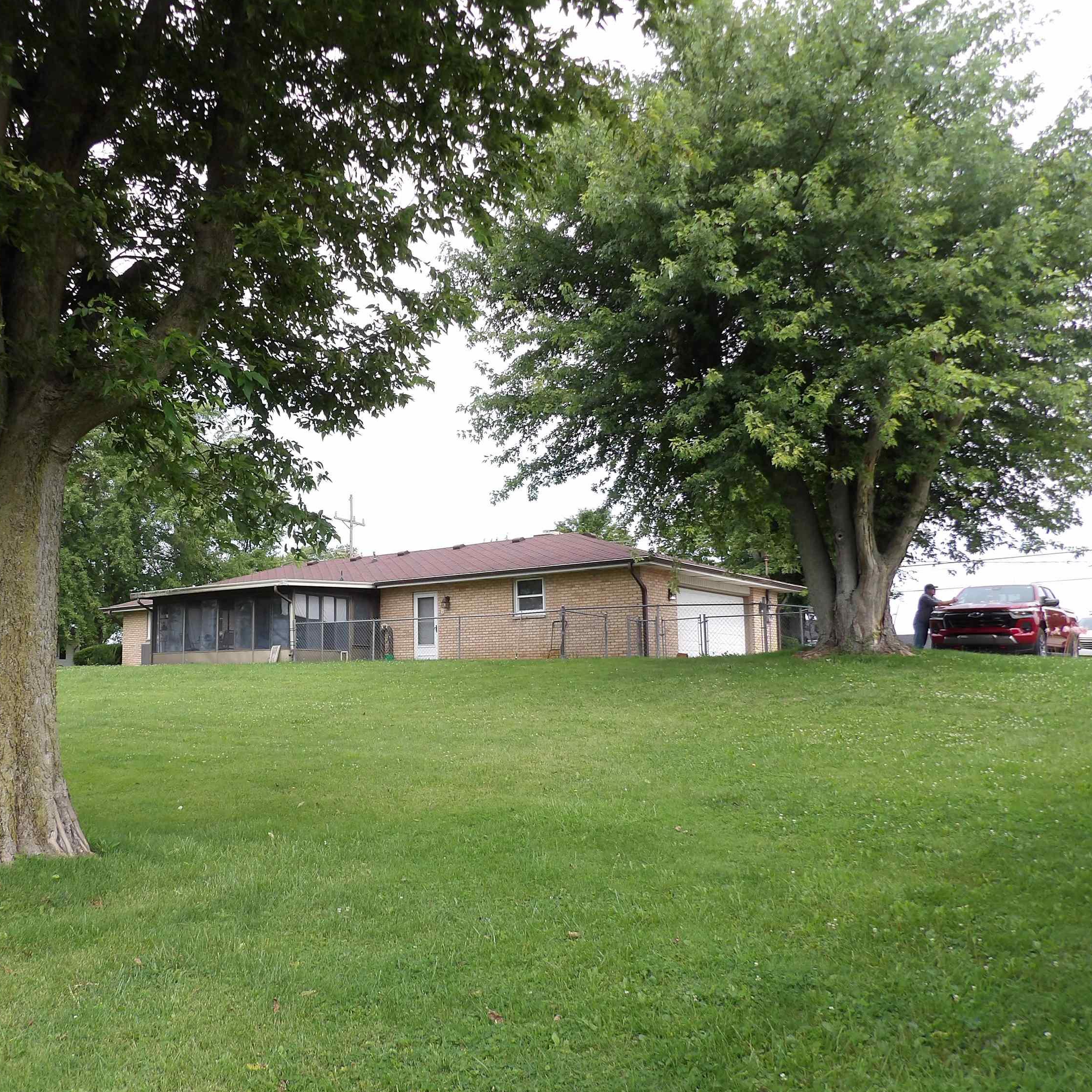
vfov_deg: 55.6
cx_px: 367
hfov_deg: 54.5
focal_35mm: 29
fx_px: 1035
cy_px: 557
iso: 100
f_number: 3.2
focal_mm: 4.3
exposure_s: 1/437
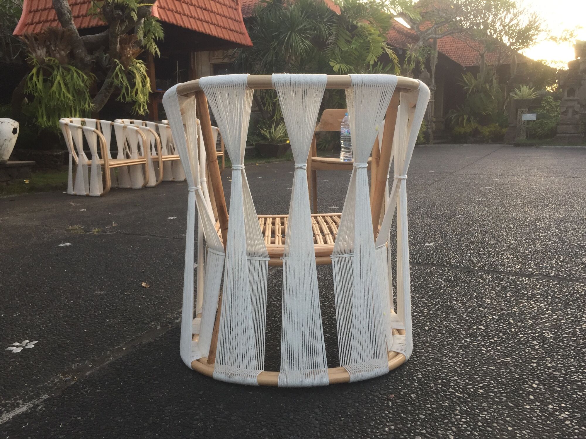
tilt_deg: -9.1
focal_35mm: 29
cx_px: 293
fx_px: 491
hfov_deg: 61.7
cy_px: 220
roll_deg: -0.9
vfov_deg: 48.2
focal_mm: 4.15
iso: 50
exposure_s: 1/100
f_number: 2.2
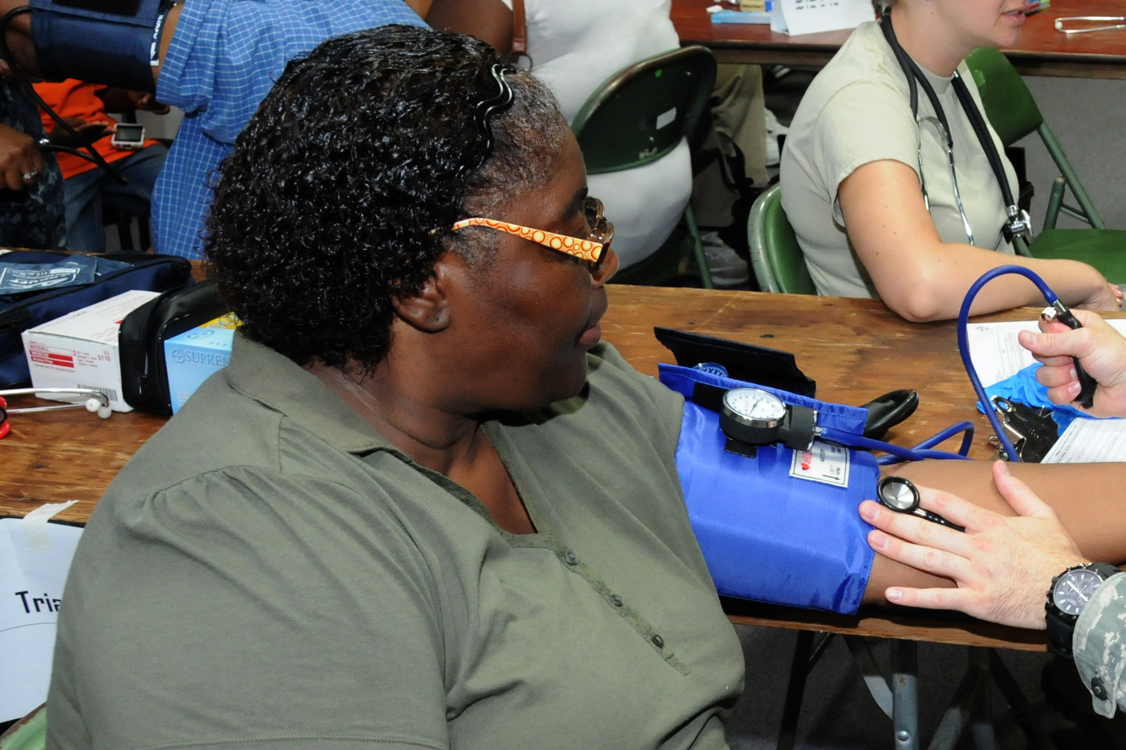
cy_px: 514
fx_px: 1845
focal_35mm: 59
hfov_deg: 32.4
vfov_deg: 22.9
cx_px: 996
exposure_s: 1/125
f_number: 5
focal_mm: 22
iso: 1250
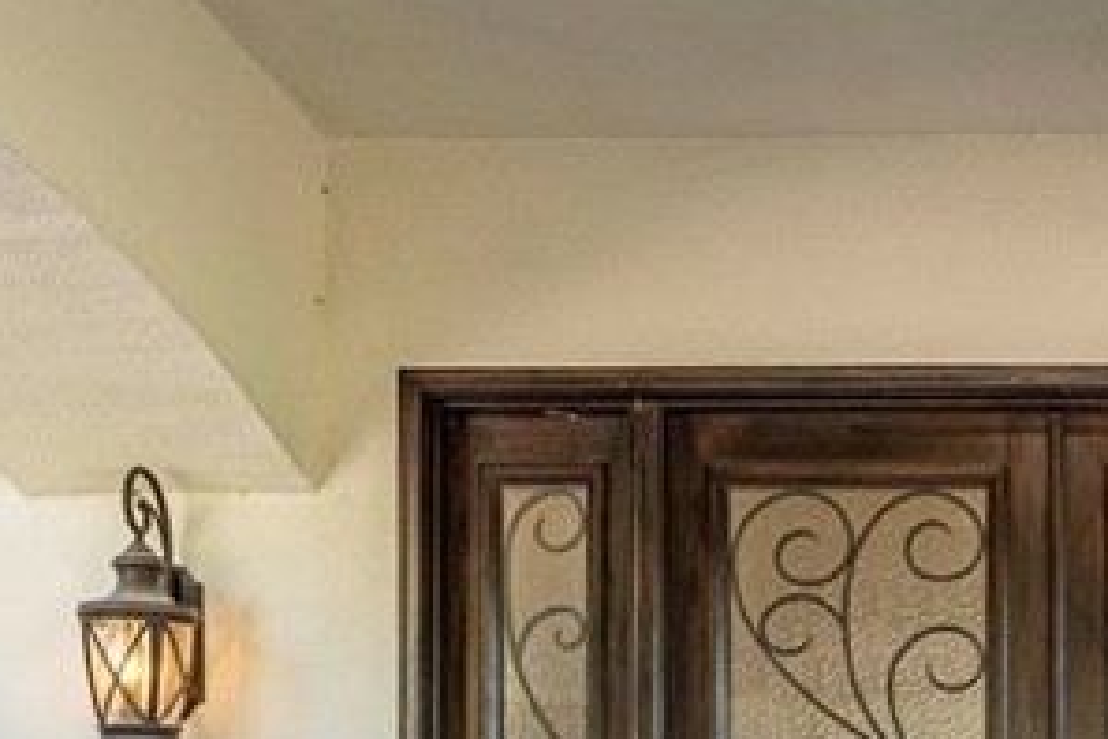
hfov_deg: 28.1
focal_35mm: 69
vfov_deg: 18.6
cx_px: 1011
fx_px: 2124
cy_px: 901
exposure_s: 1/160
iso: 500
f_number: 4.5
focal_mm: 20
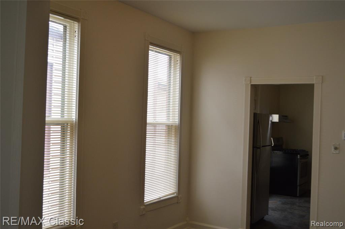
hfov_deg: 49.6
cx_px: 172
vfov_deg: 34.1
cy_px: 114
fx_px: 373
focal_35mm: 39
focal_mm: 26
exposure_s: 1/60
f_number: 4.2
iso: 720
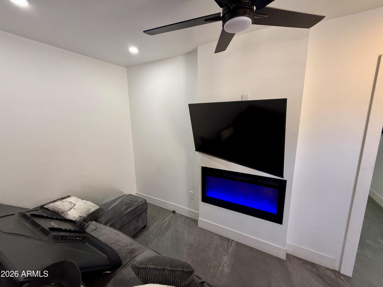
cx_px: 192
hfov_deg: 102.1
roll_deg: -0.5
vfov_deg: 85.7
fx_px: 155
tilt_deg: -9.6
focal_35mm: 14
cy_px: 144
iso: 250
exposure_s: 1/120
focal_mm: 2.22
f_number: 2.2
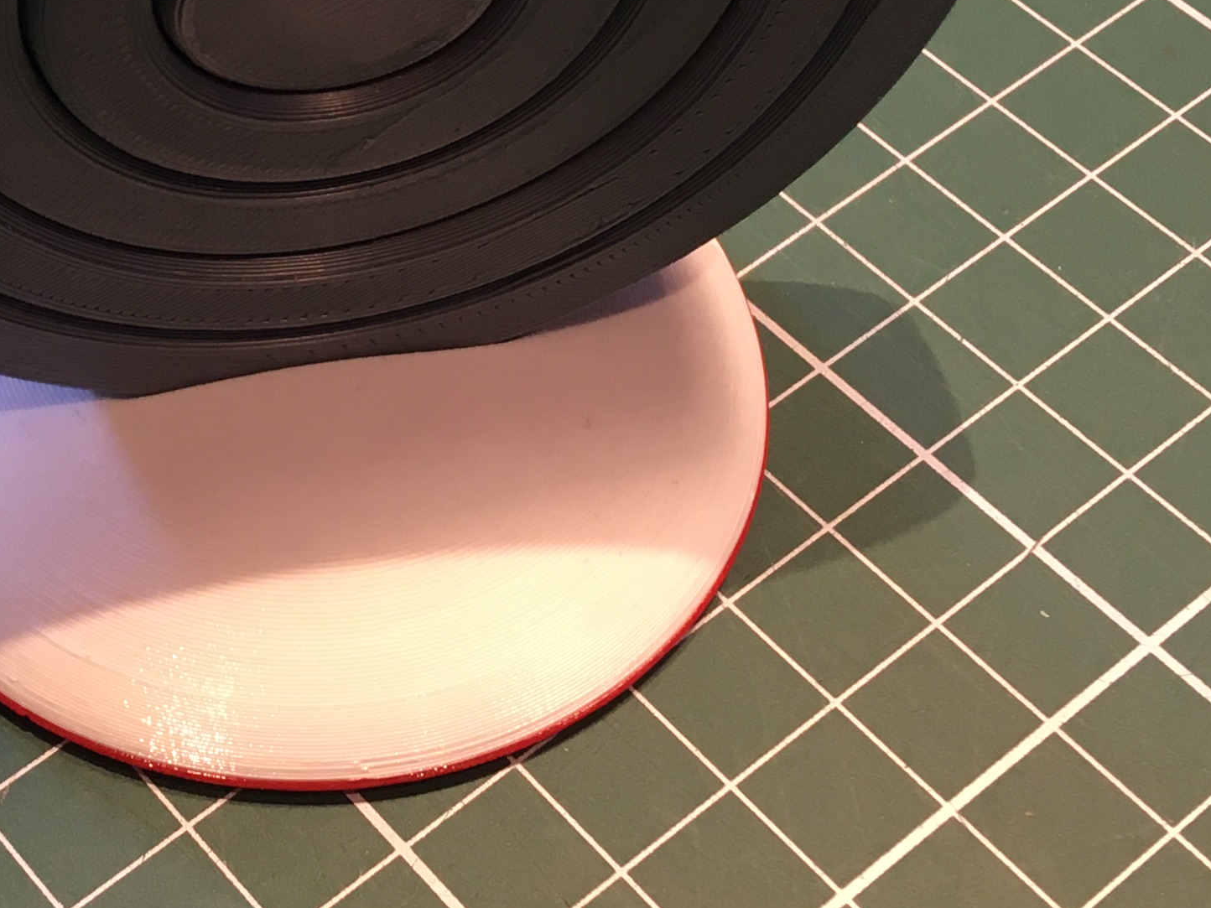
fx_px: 2834
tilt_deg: -49.4
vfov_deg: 18.0
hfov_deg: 23.6
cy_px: 122
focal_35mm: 81
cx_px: 186
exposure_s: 1/33
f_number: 2.2
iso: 64
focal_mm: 4.15
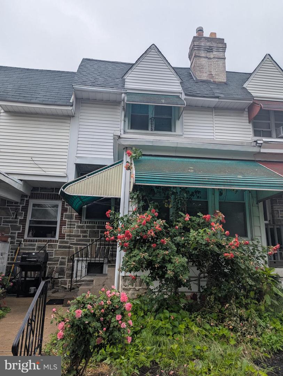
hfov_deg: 56.9
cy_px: 188
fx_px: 261
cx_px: 142
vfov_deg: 71.5
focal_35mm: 24
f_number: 1.85
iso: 47
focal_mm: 6.81
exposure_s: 1/1155
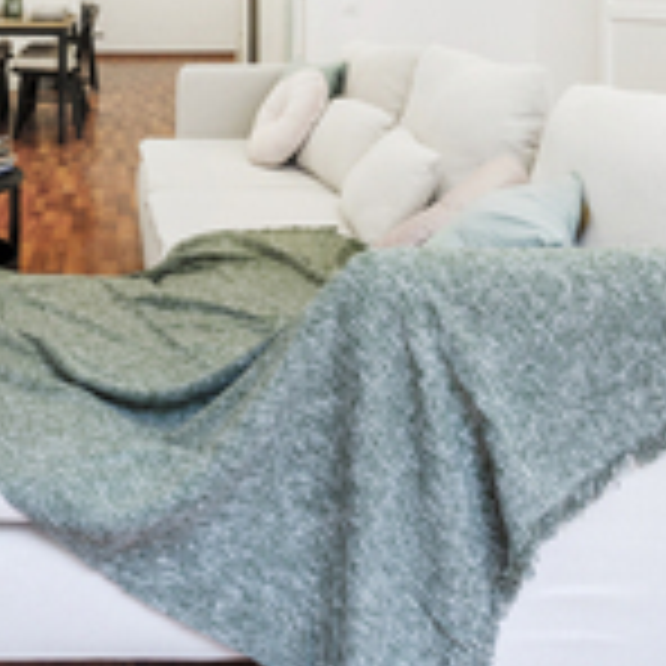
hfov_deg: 38.8
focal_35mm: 43
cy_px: -2
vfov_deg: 35.4
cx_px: 230
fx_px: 936
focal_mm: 10
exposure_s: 1.6
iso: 100
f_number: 13
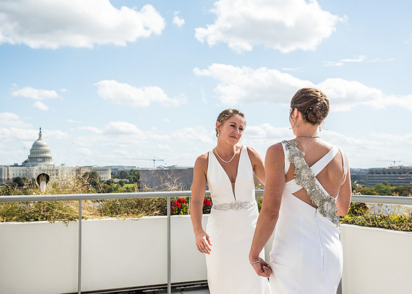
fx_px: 563
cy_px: 147
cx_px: 216
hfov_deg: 40.2
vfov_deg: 29.3
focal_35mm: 48
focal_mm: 46
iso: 200
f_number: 7.1
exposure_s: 1/2000
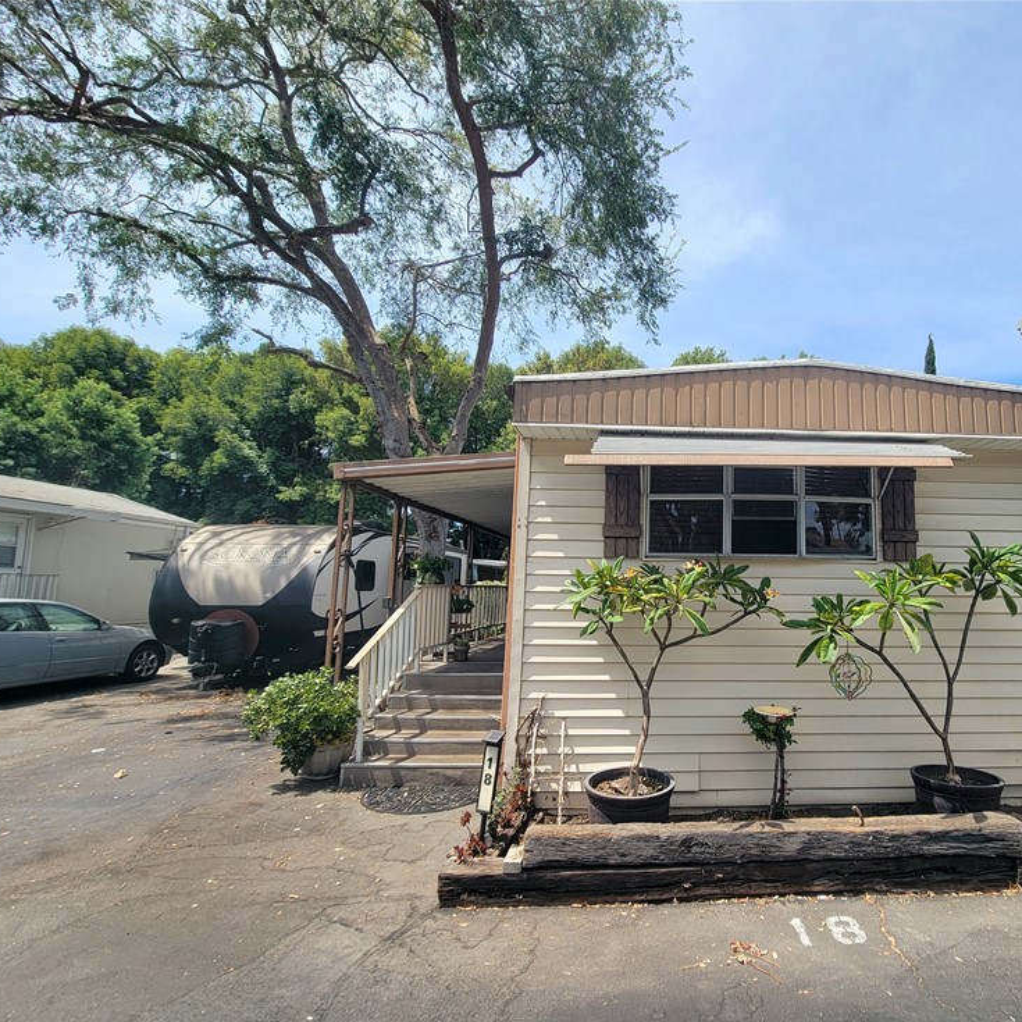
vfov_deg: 87.4
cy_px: 532
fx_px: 534
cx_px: 690
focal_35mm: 16
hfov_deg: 84.1
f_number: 2.2
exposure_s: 1/1250
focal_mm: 2.2
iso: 50
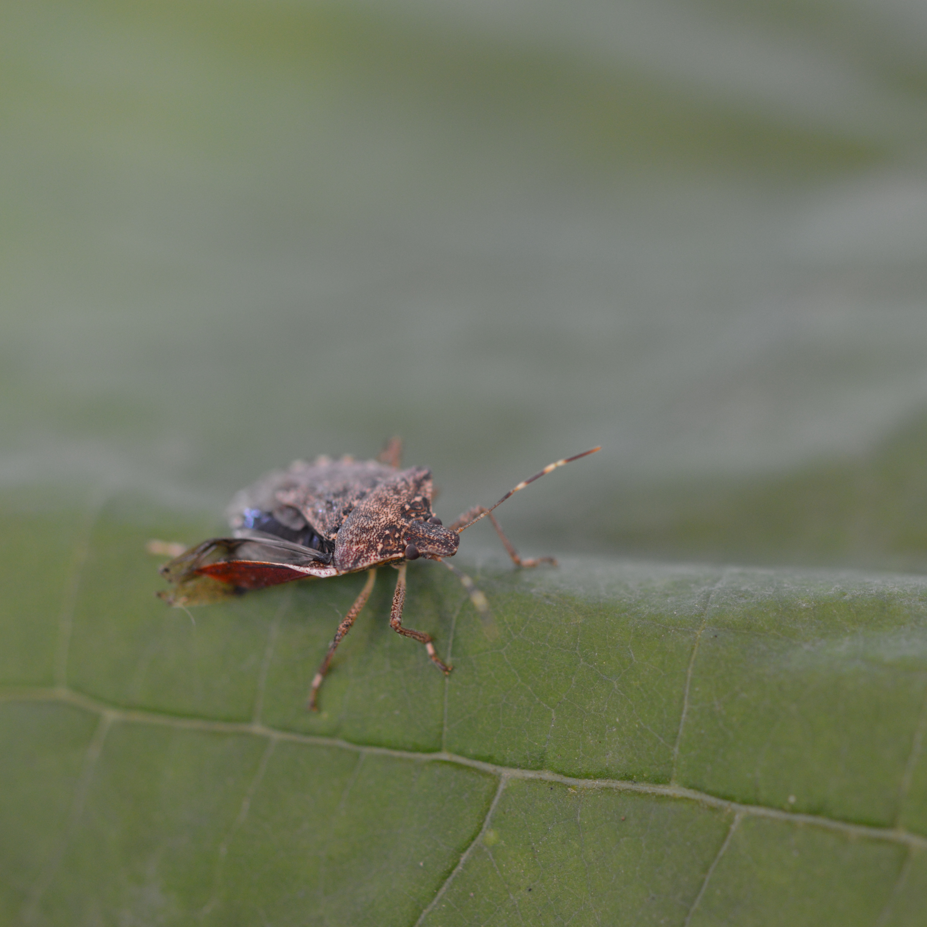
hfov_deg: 15.1
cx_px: 562
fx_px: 3484
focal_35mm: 115
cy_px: 464
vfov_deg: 15.2
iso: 400
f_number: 3.5
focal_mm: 60
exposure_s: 1/100
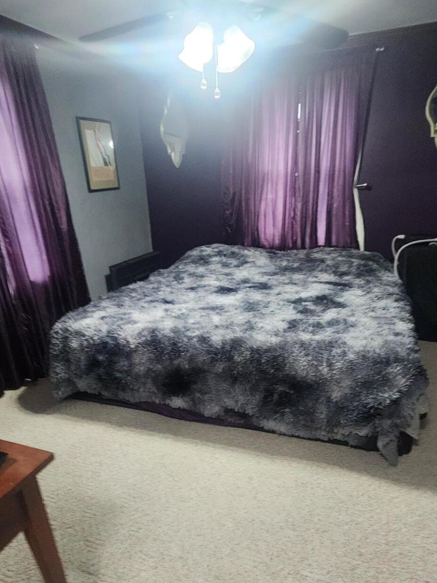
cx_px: 222
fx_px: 353
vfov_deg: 78.1
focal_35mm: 21
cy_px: 348
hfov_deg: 63.5
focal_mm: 2.2
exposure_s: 1/30
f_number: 2.2
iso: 400
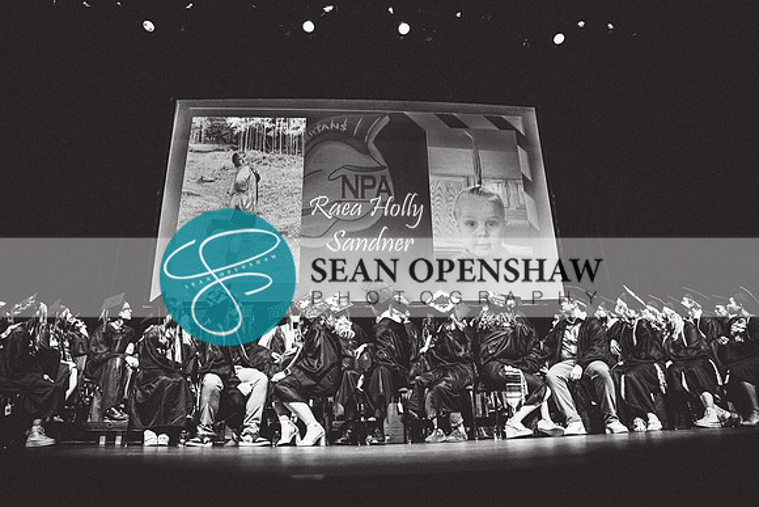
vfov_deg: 53.2
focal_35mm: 24
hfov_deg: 73.7
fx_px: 506
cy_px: 254
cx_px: 380
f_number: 2.8
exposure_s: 1/160
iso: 2500
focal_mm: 24
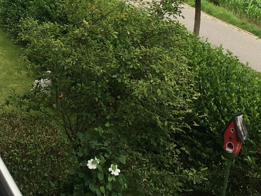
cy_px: -38
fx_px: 686
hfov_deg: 21.1
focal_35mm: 91
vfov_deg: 15.6
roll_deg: -3.0
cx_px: 28
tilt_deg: -6.7
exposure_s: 1/334
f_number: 2.2
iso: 25
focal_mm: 4.15
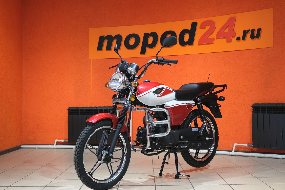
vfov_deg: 29.2
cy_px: 95
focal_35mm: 46
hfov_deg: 42.7
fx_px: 364
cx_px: 142
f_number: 4
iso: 800
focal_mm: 30.8
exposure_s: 1/60
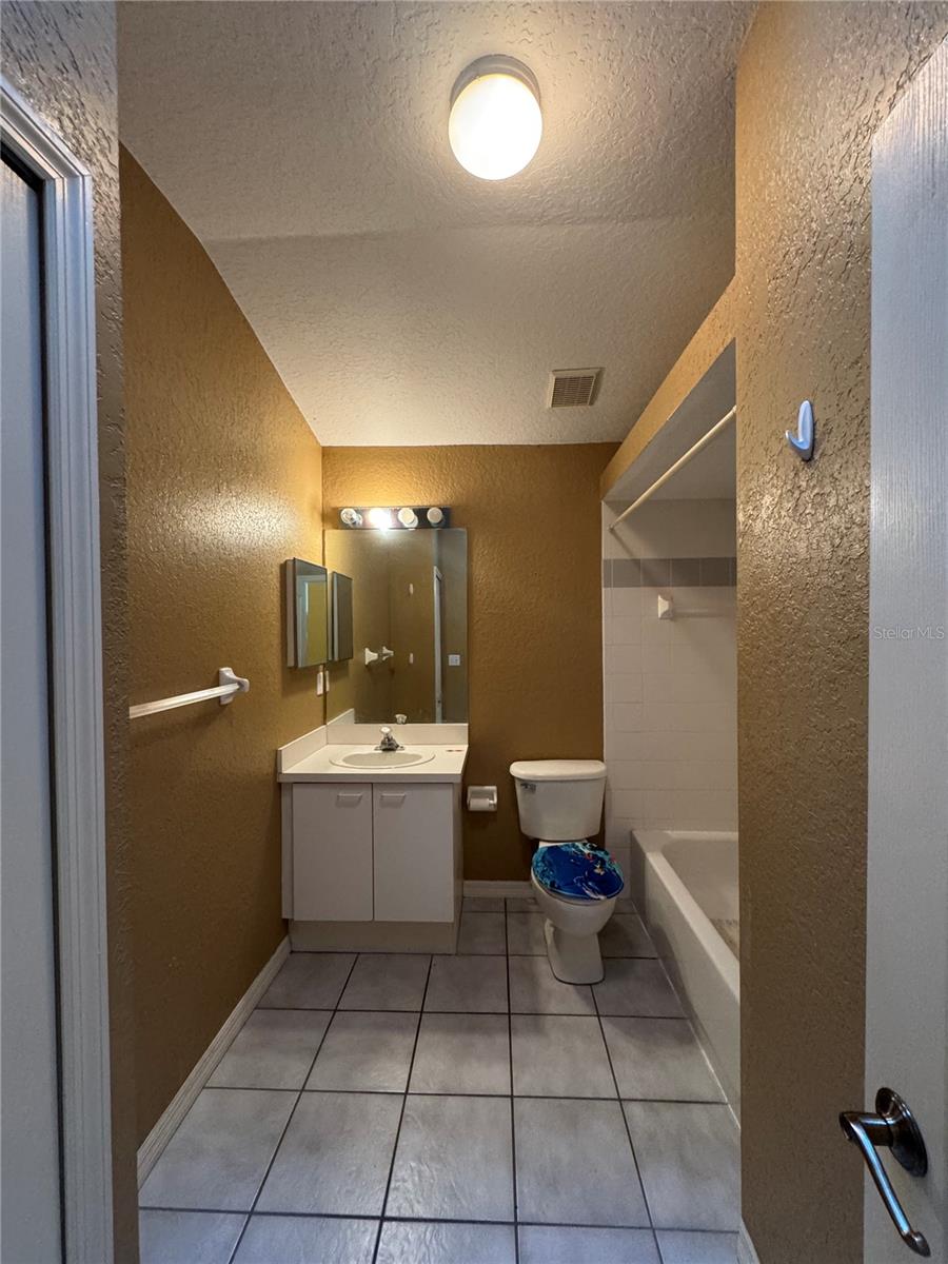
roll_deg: +0.7
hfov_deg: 85.7
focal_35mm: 14
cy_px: 632
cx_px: 474
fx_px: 511
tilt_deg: -1.1
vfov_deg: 102.1
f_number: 2.2
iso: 640
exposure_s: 1/60
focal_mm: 2.22
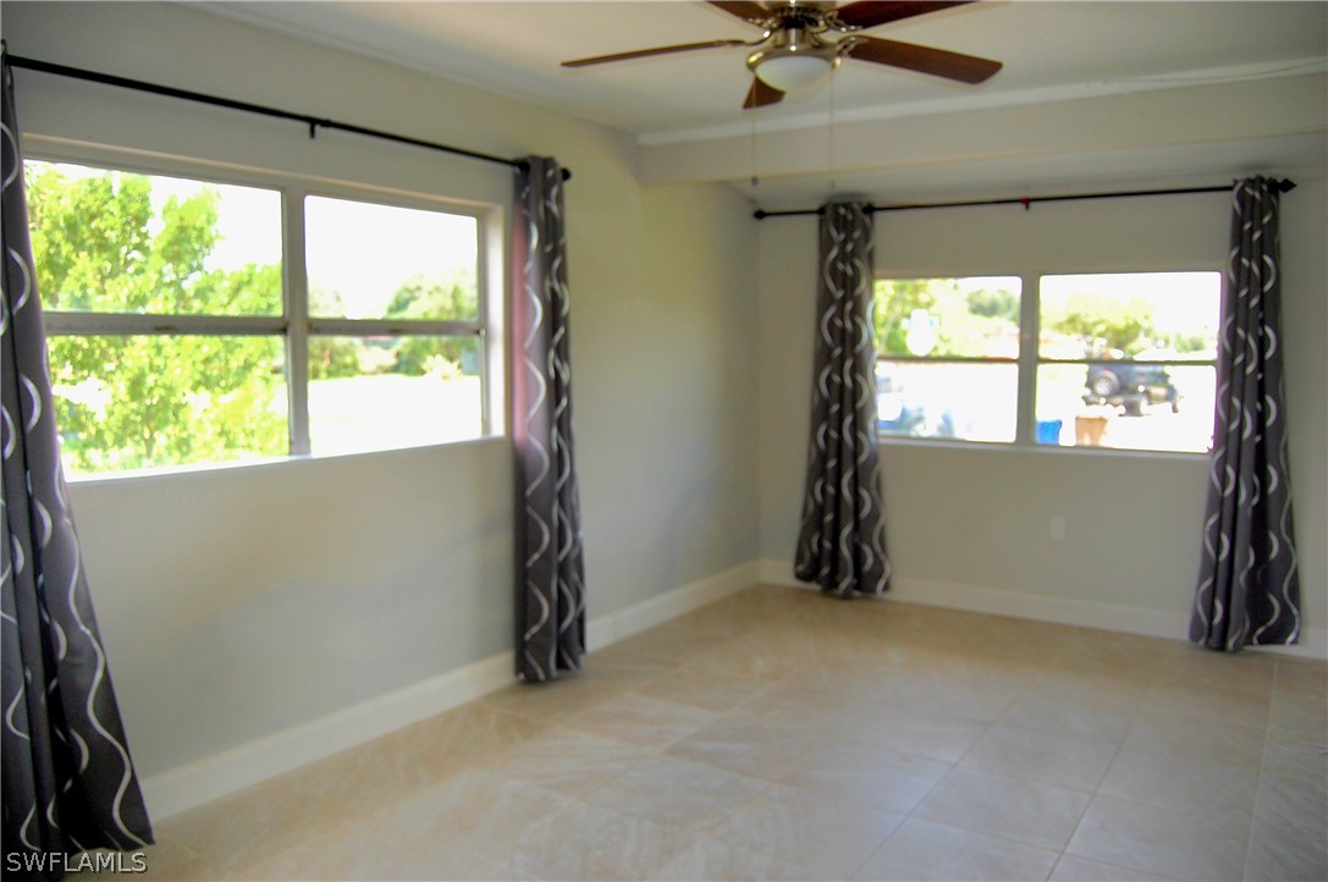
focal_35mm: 27
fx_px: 995
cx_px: 664
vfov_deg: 47.8
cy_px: 441
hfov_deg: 67.4
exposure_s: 1/400
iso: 400
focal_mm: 18
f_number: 3.5
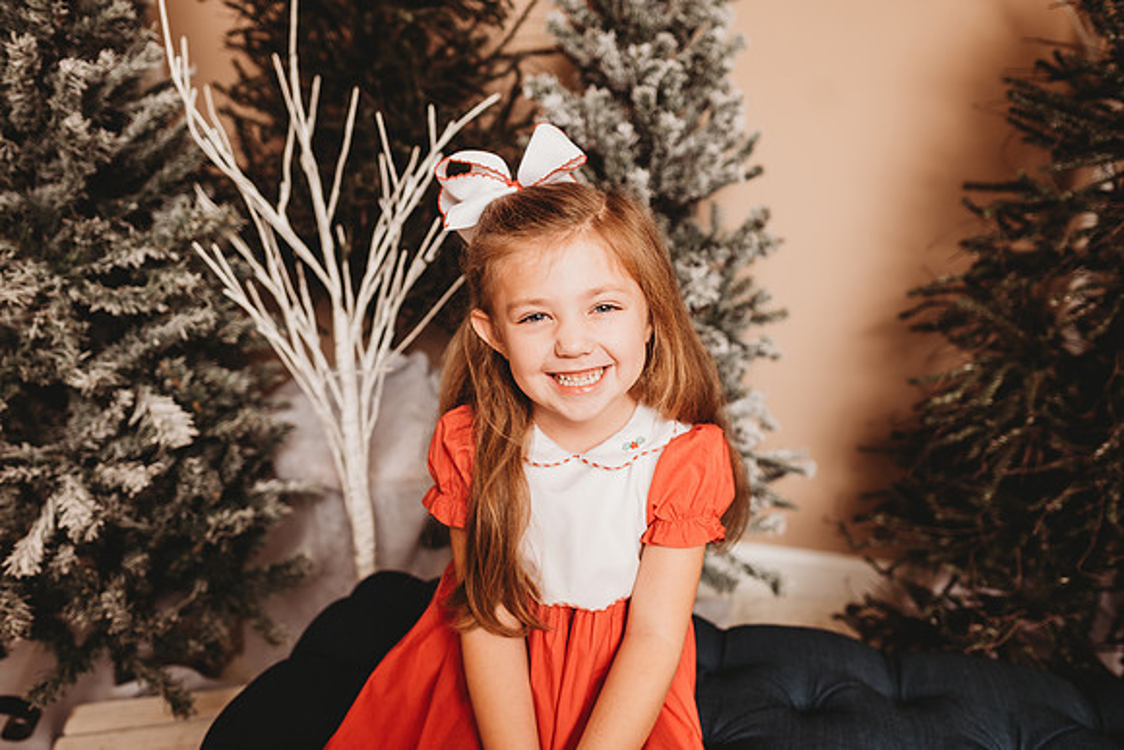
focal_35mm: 24
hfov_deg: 73.7
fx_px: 749
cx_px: 562
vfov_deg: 53.2
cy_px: 375
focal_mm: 24
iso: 100
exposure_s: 1/160
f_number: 2.8
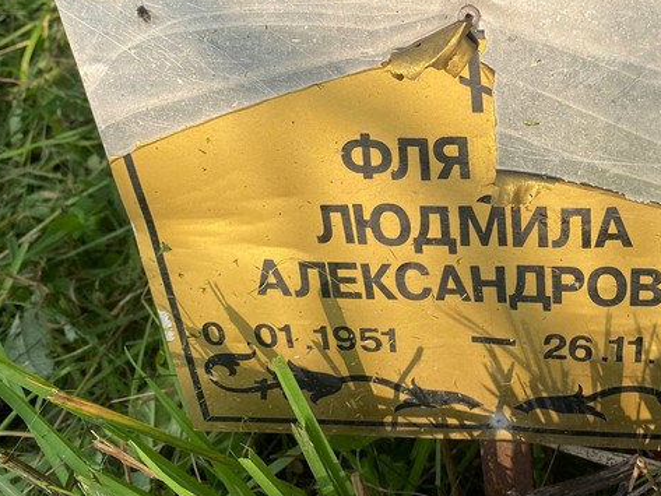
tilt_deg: -53.6
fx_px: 840
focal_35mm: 44
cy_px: 92
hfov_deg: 41.1
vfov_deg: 31.9
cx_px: 530
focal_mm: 4.25
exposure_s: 1/1412
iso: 32
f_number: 1.8
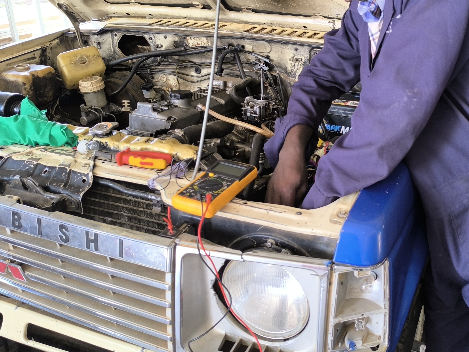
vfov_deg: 39.5
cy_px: 143
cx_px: 312
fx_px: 488
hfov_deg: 50.5
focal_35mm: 36
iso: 800
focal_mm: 6.14
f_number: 1.65
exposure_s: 1/100
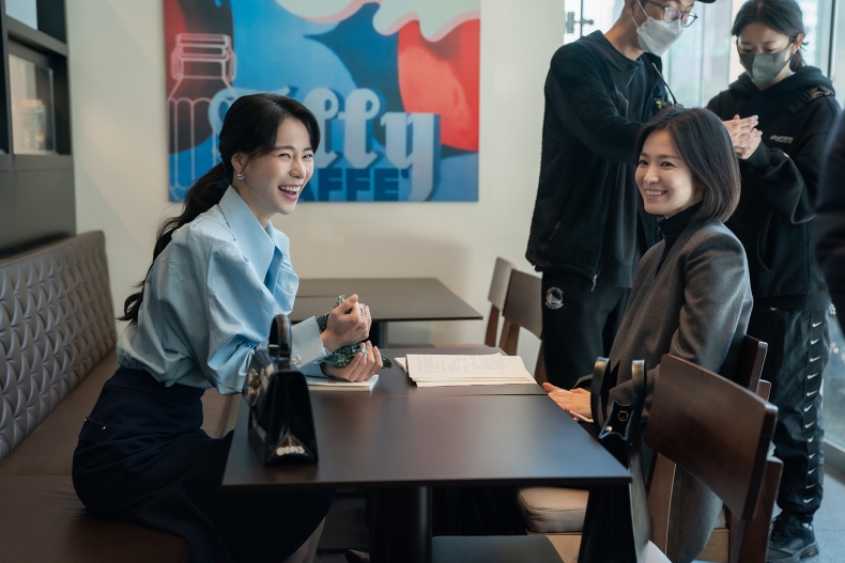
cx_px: 422
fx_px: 1174
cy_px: 282
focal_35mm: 50
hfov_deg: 39.6
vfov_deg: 27.0
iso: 400
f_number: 2.8
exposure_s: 1/250
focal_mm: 50
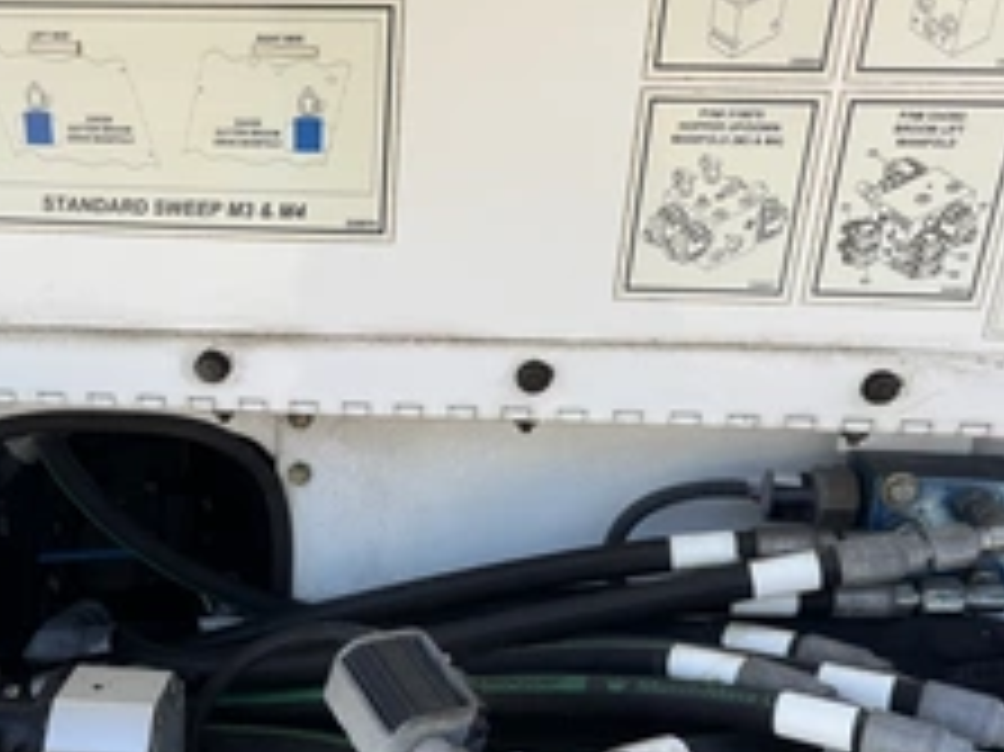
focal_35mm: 43
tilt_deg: -19.1
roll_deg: +1.8
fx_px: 1246
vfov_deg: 33.2
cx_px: 252
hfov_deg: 42.5
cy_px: 522
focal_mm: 6.76
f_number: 1.78
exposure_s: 1/876
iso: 80
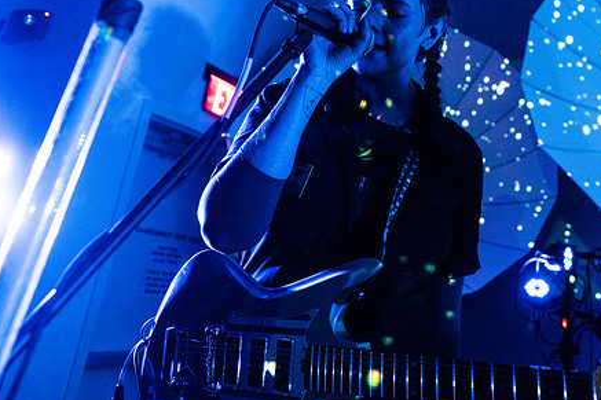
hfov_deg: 55.3
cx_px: 367
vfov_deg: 38.4
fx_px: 567
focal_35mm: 34
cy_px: 129
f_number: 3.2
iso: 3200
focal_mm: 24
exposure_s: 1/50
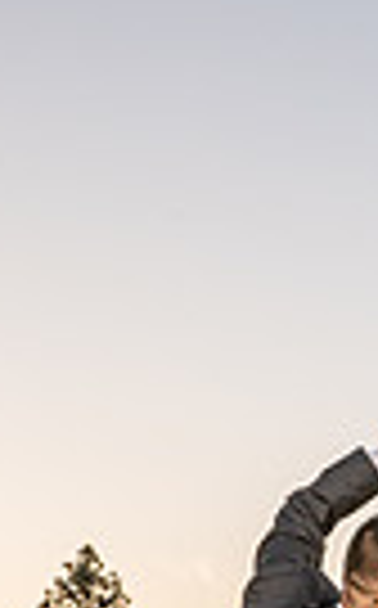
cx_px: 554
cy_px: 969
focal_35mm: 123
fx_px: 2034
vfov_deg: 15.4
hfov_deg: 10.3
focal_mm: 24
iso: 320
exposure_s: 1/160
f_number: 7.1
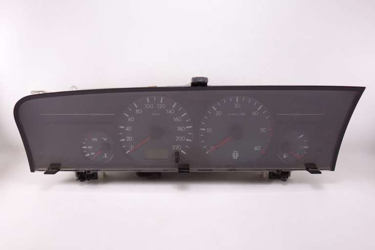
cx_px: 188
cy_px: 125
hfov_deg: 60.3
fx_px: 323
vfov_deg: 42.3
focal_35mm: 31
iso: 125
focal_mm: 11.46
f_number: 2.2
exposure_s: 1/80
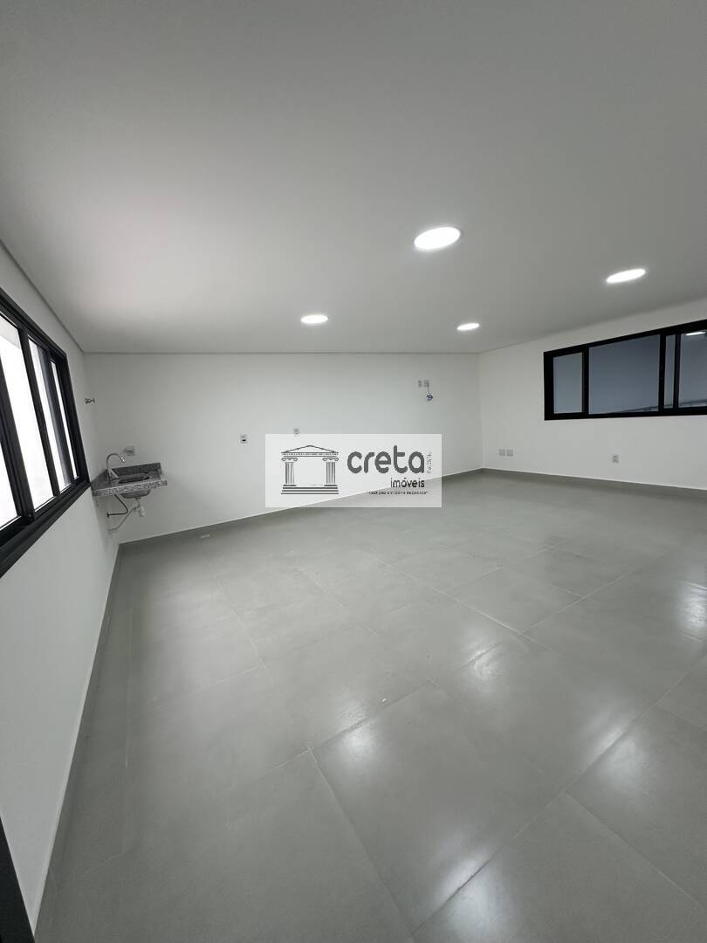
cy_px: 472
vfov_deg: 102.1
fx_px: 381
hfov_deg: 85.7
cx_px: 354
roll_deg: +3.8
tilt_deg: -6.8
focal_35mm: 14
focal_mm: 2.22
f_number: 2.2
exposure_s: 1/120
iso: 125
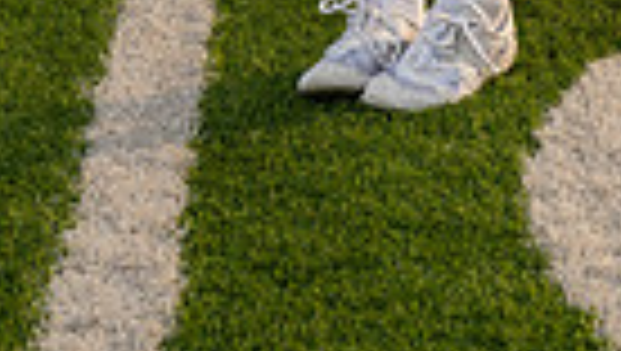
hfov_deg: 10.5
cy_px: -648
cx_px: 378
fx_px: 3380
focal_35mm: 205
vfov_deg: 5.6
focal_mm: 60
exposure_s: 1/250
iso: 100
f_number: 8
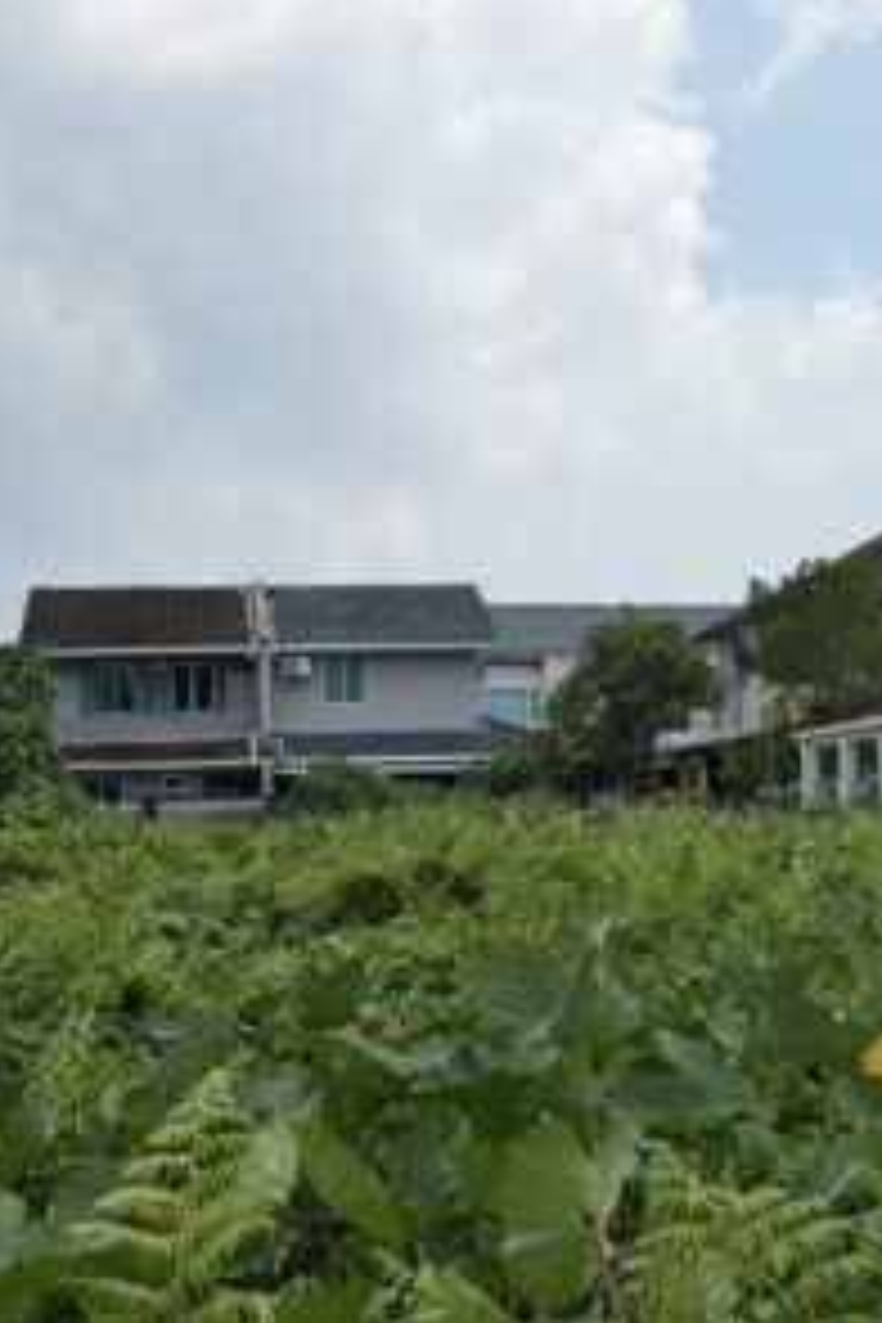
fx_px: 2499
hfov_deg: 19.7
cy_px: 657
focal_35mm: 68
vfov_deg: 29.7
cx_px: 742
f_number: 1.78
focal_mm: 6.76
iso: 80
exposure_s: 1/8772
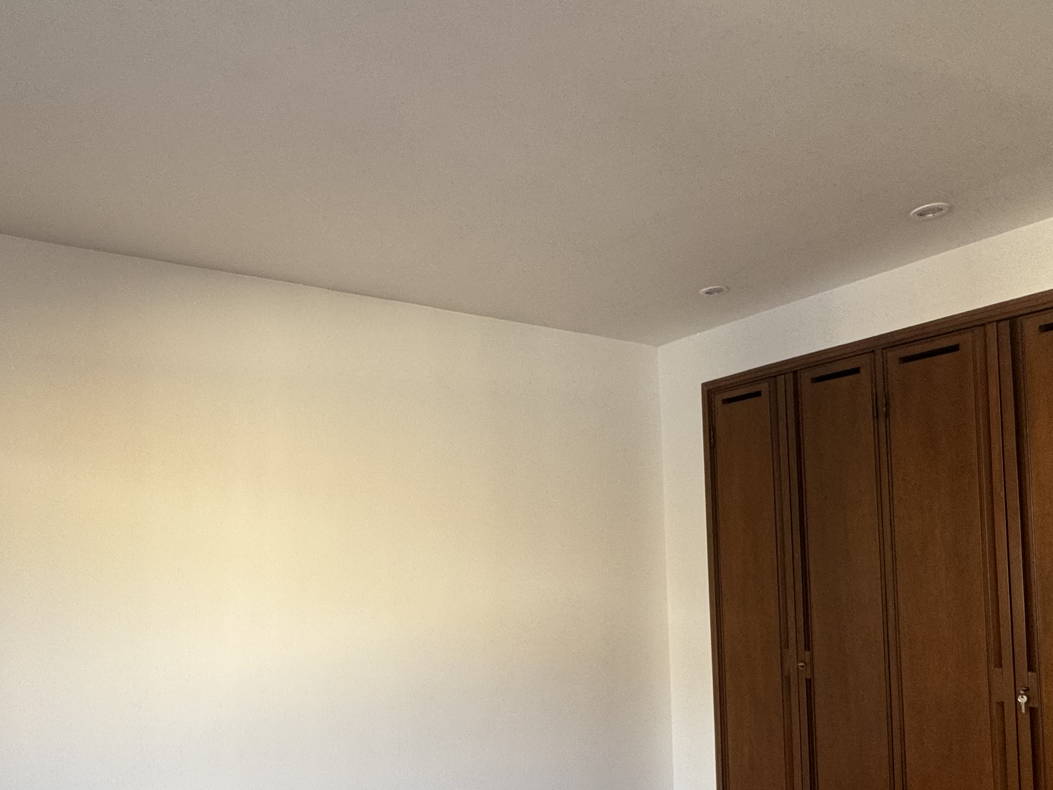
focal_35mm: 26
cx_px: 449
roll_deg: +2.4
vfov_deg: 51.8
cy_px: 543
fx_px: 791
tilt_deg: +1.9
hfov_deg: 67.0
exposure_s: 1/99
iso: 125
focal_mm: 2.22
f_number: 2.2
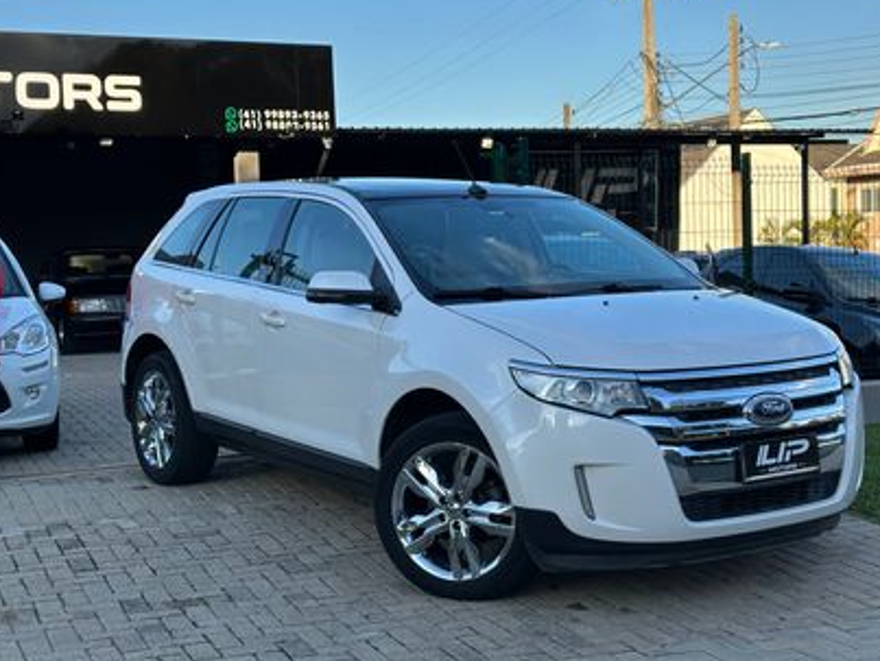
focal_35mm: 56
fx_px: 1425
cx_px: 500
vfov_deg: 26.1
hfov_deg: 34.3
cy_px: 319
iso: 64
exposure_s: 1/1357
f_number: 1.78
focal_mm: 6.86
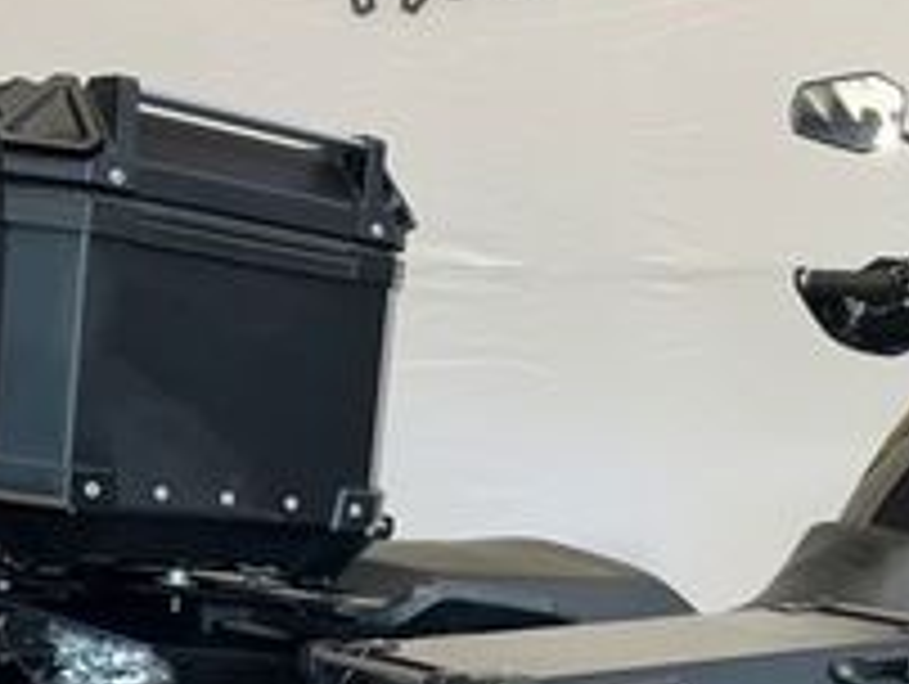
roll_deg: -0.8
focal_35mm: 76
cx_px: 738
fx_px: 1998
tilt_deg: -13.9
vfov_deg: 18.9
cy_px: 684
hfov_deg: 25.2
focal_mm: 6.86
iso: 64
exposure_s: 1/100
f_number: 1.78
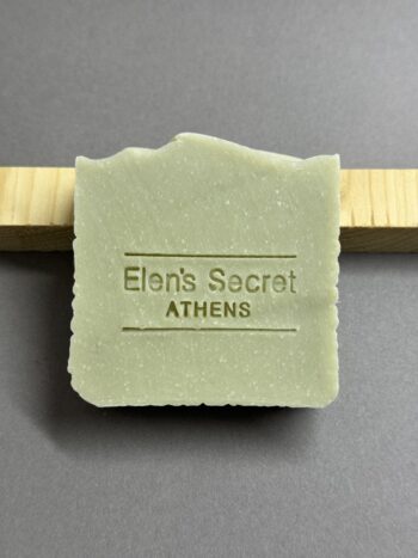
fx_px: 773
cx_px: 209
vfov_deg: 39.7
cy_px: 279
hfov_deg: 30.3
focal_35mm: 48
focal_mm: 6.86
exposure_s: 1/100
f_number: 1.78
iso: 50
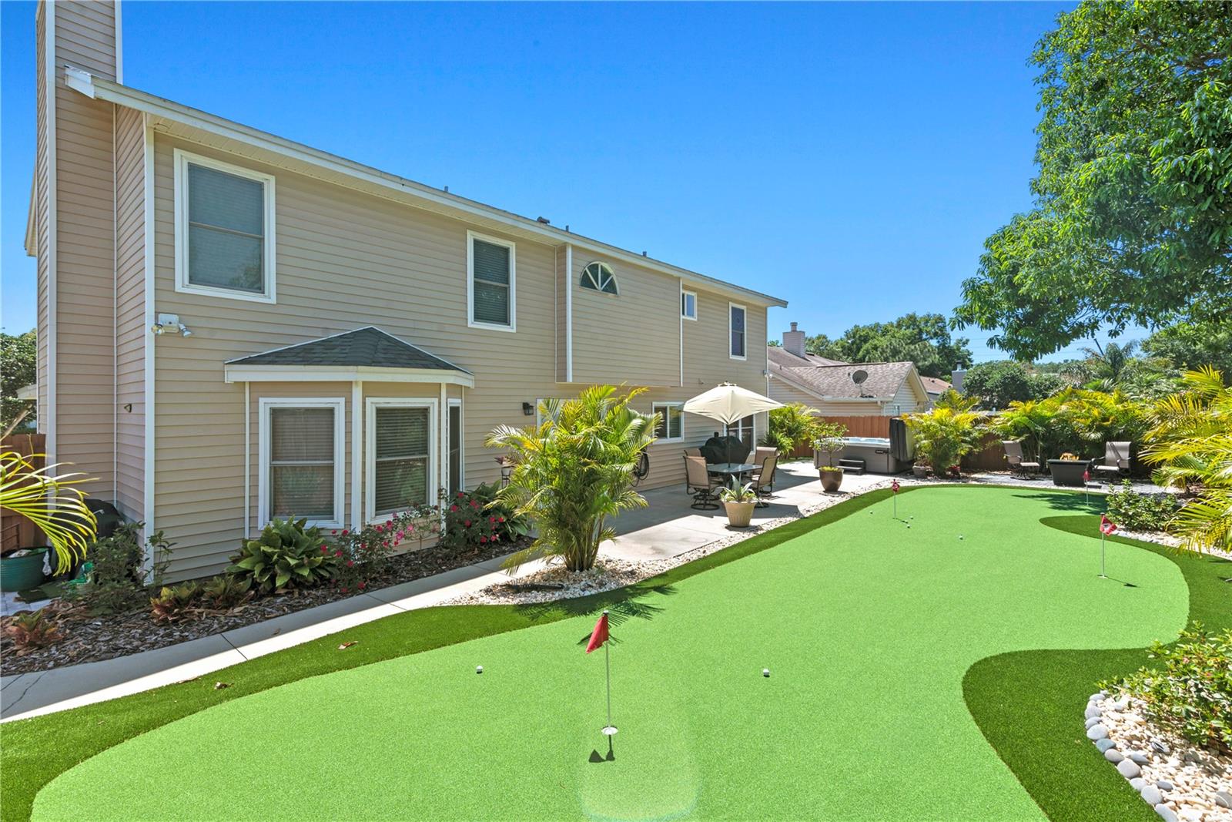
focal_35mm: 16
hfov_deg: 96.7
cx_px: 616
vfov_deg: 73.8
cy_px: 411
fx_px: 548
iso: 100
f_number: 11
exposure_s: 1/180
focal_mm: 16
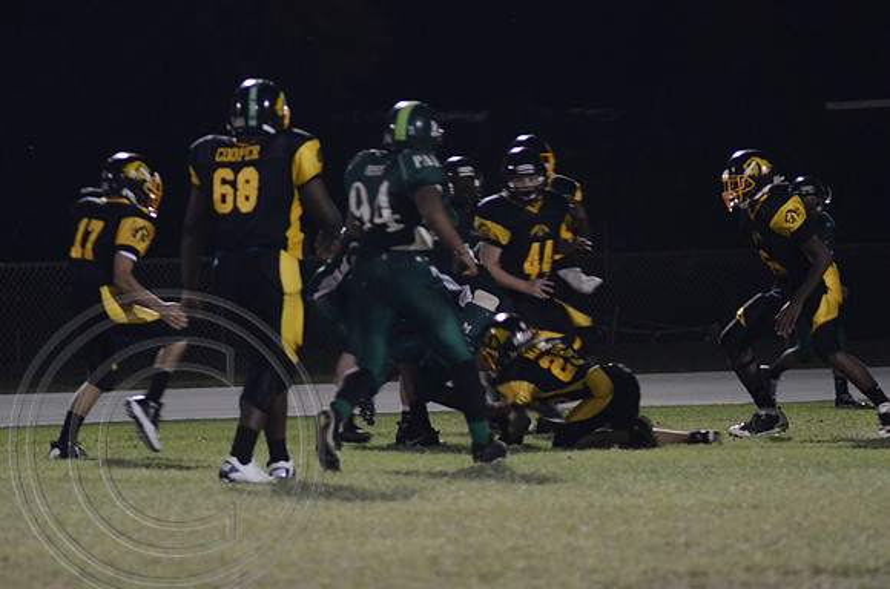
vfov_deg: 3.8
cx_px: 445
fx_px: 8880
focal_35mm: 360
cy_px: 294
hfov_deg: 5.7
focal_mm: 240
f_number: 5.6
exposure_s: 1/125
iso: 3200
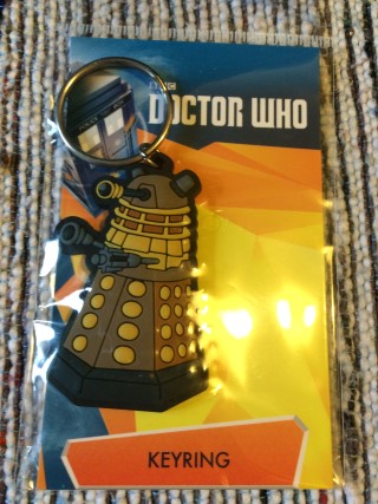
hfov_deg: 48.2
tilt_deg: -78.6
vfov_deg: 61.7
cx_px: 189
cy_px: 252
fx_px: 422
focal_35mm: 29
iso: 200
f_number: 2.2
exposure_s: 1/33
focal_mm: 4.15
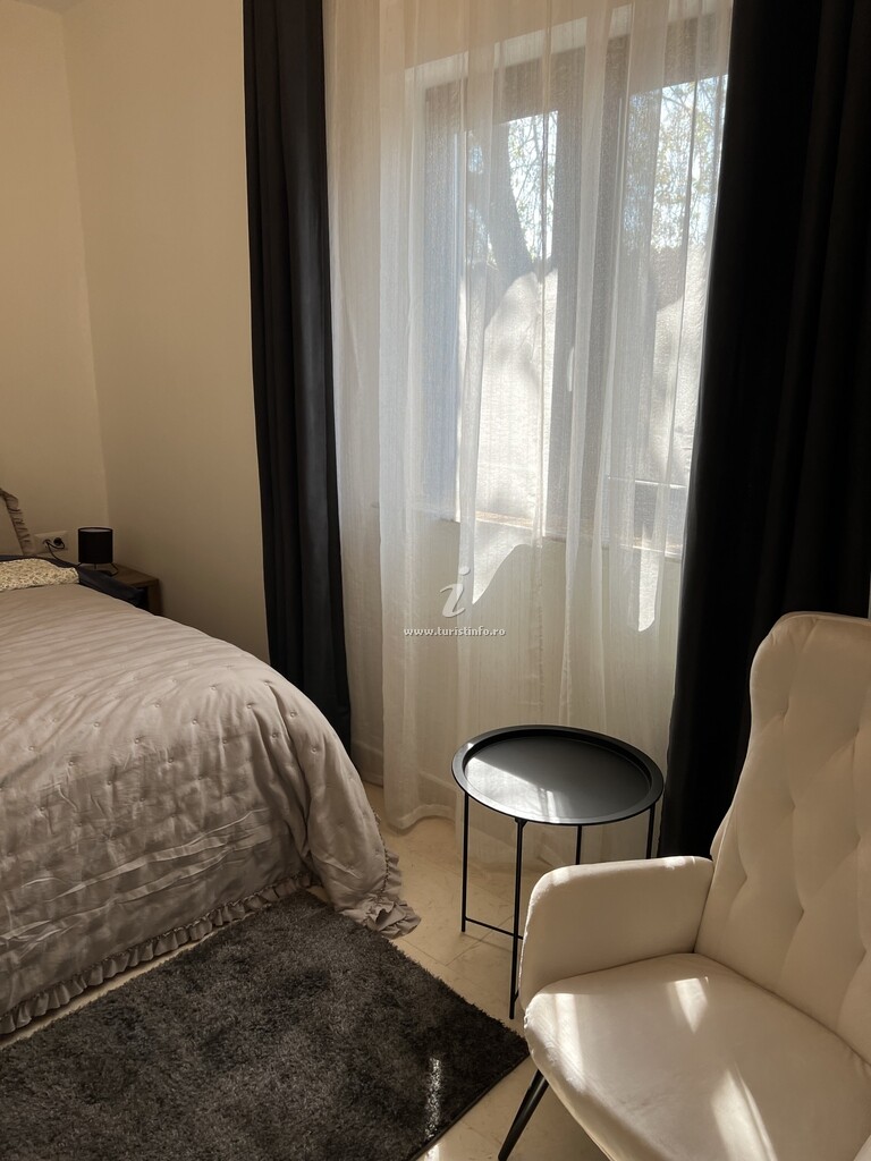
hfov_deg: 53.1
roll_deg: +0.3
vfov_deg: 67.3
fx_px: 872
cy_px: 580
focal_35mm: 26
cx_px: 436
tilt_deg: -14.8
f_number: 1.5
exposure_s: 1/211
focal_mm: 5.7
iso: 40
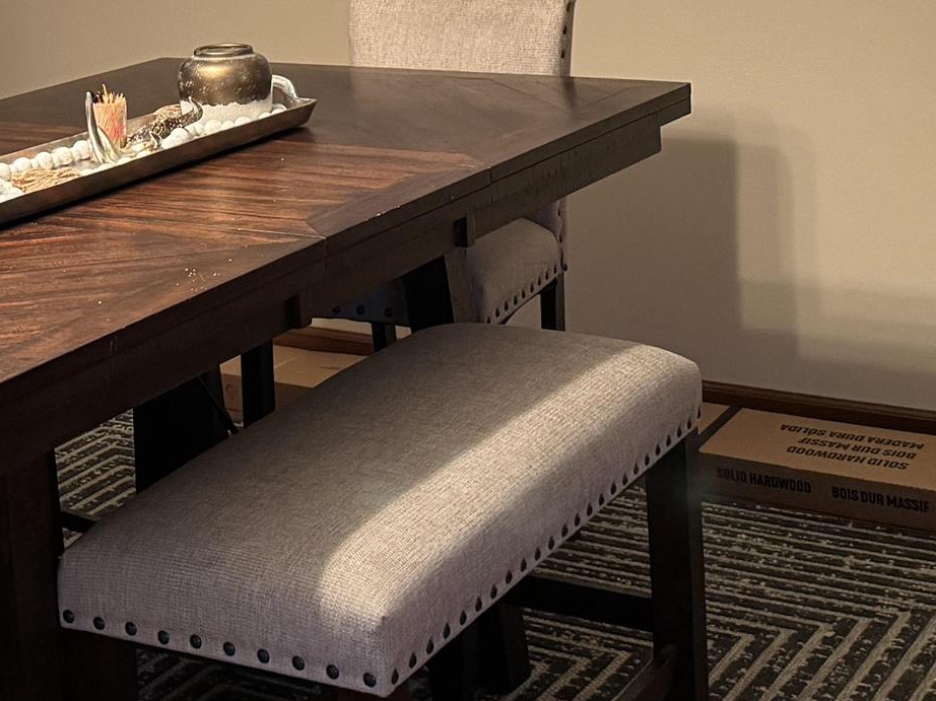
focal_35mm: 80
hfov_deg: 23.9
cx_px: 151
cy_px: -50
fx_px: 2163
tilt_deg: -6.5
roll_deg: +2.8
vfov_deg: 17.8
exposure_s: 1/60
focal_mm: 6.76
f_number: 1.78
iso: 800
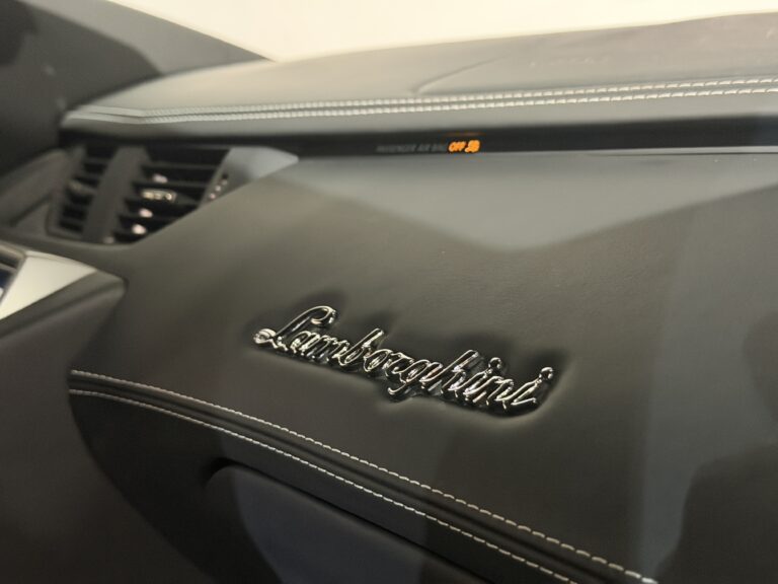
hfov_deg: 39.7
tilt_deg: -7.0
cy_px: 292
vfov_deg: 30.3
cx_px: 389
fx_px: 1079
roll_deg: -1.4
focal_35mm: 48
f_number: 1.78
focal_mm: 6.76
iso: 800
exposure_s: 1/25
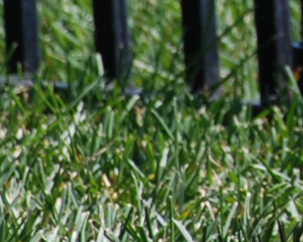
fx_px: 10609
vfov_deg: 1.3
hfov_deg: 1.6
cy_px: -310
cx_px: 1011
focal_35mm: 1183
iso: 200
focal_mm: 100
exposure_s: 1/400
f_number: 5.6
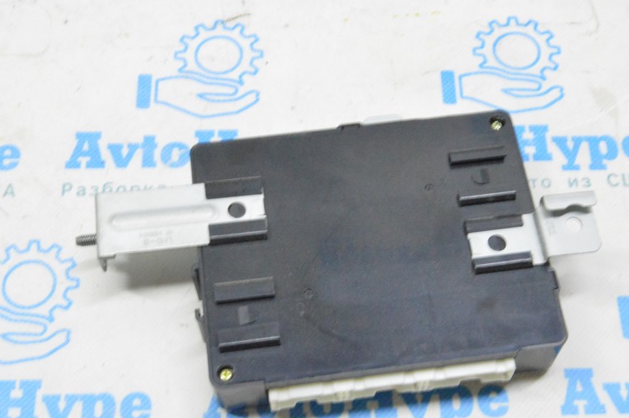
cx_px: 329
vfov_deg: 24.5
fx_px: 960
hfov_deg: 36.3
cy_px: 251
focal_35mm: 55
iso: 6400
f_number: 20
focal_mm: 26
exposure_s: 1/15
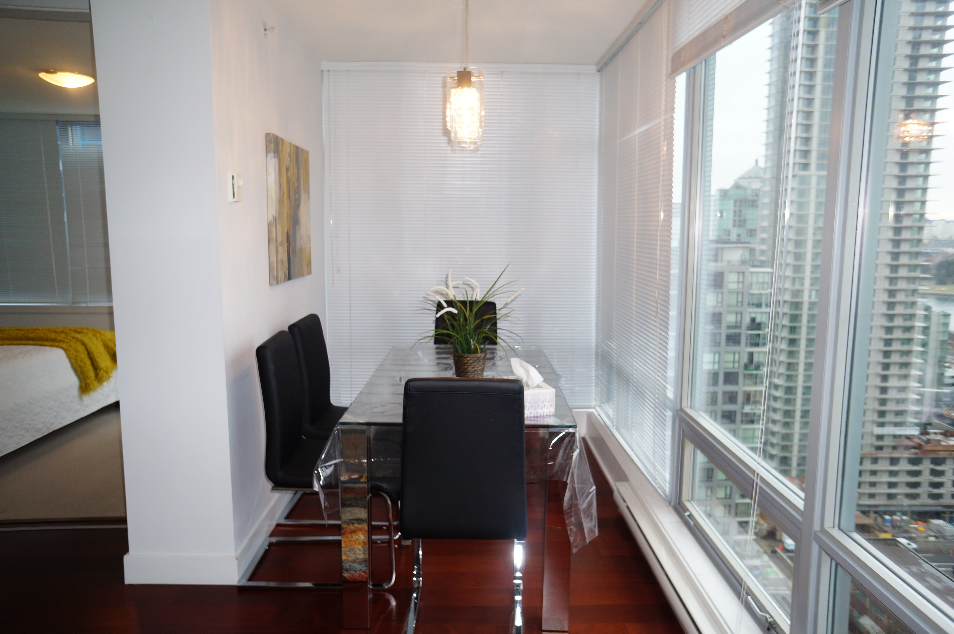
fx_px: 635
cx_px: 477
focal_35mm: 24
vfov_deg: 53.0
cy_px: 317
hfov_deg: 73.8
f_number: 4
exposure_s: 1/60
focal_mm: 16
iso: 200
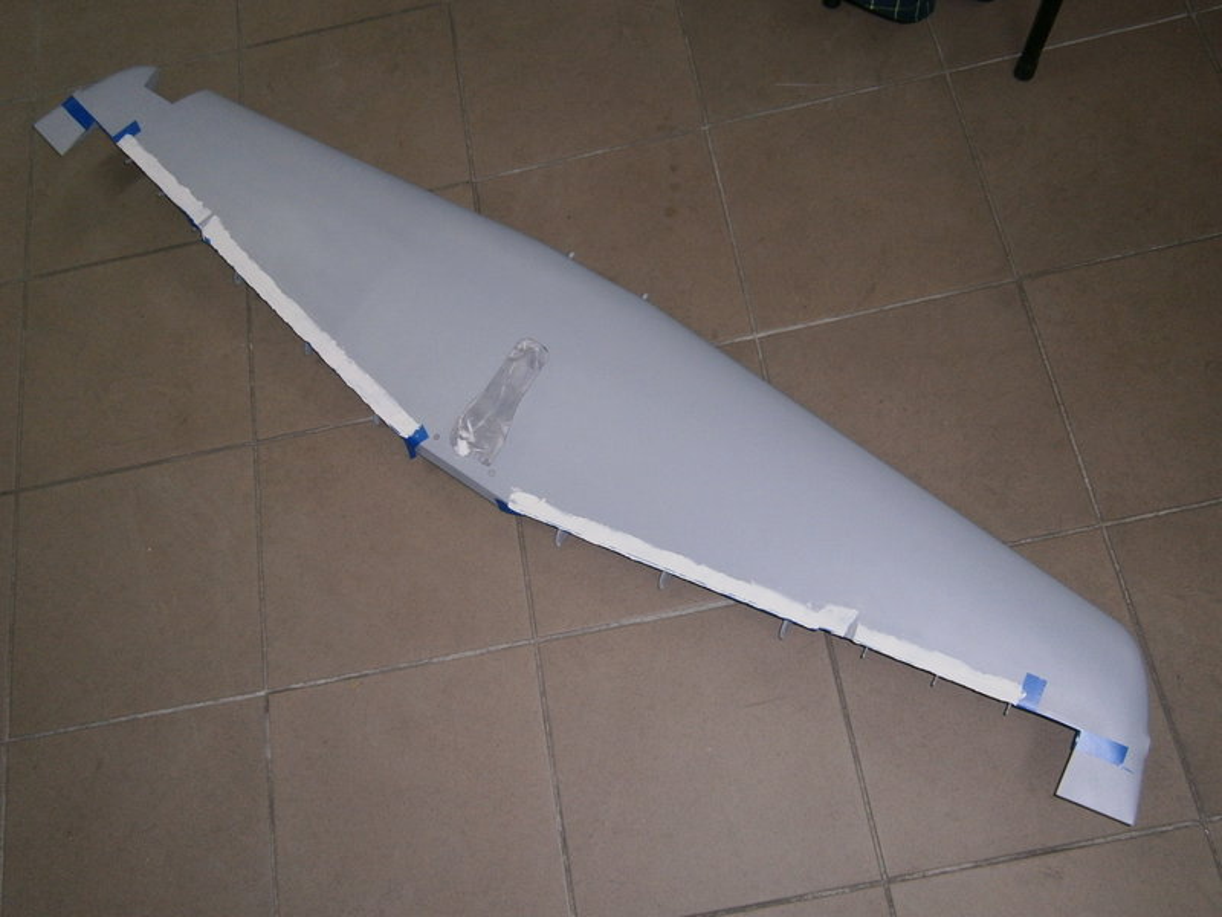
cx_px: 611
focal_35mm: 36
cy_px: 458
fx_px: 1271
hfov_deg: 51.4
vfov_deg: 39.7
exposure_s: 1/40
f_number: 3.1
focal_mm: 6.4
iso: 125
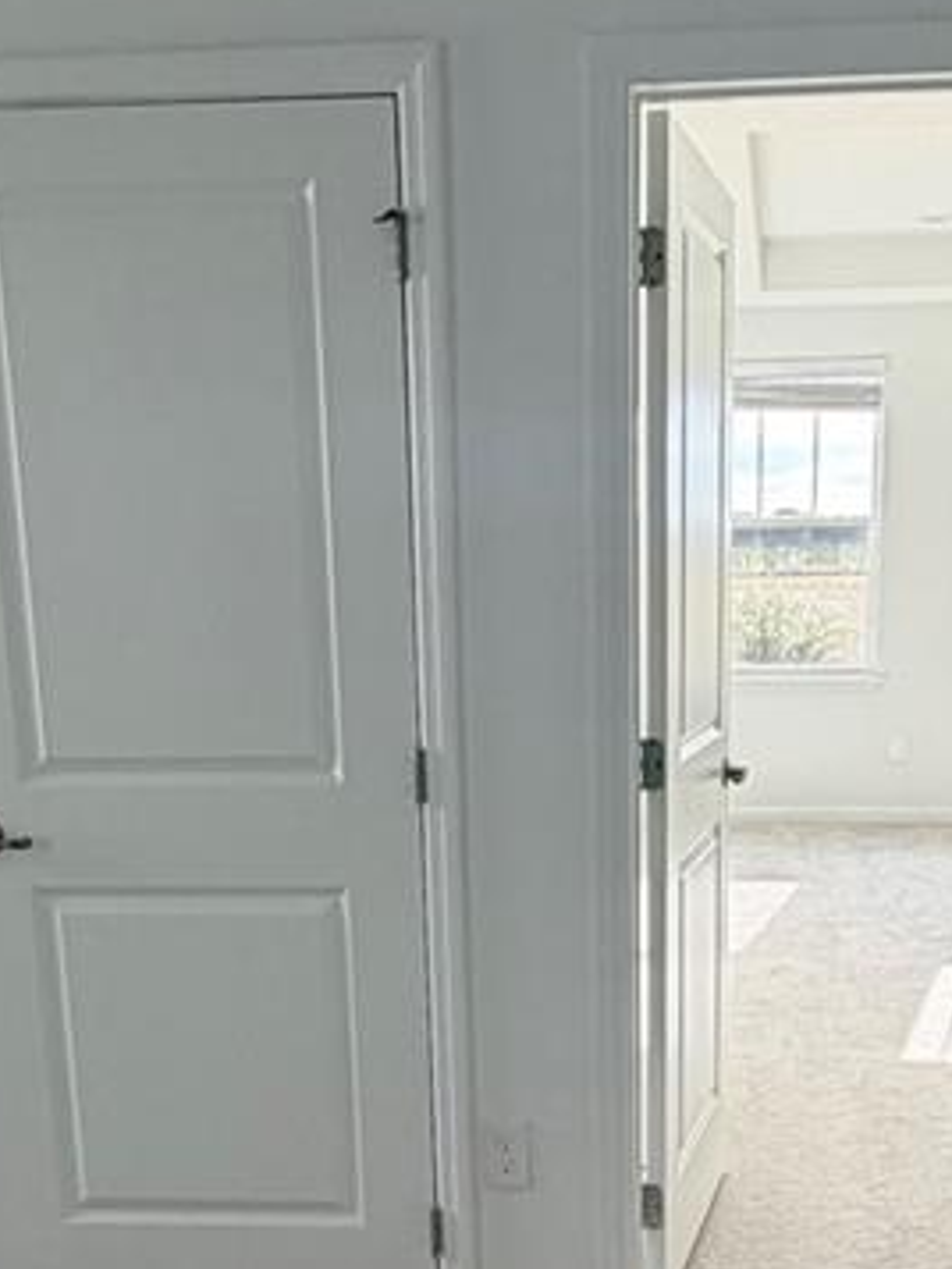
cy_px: 1002
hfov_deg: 30.8
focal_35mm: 47
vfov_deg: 39.0
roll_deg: +0.5
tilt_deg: -13.7
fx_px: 1722
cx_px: 579
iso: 64
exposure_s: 1/121
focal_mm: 2.22
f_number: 2.2
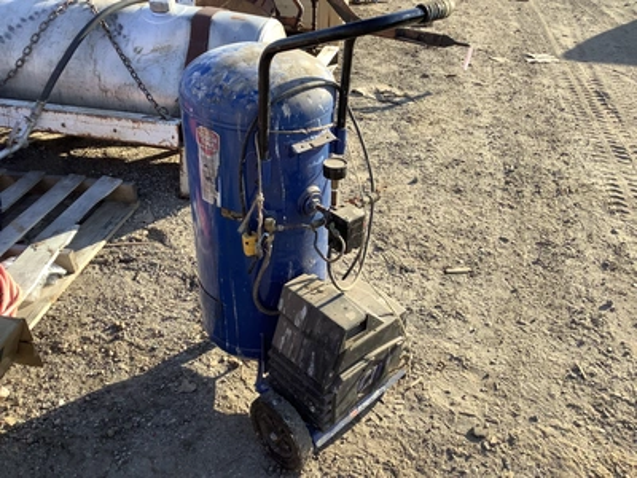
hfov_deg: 58.4
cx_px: 318
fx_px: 570
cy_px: 239
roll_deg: -1.8
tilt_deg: -32.5
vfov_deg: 45.4
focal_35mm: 31
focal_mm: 3.3
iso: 25
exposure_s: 1/397
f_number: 2.4
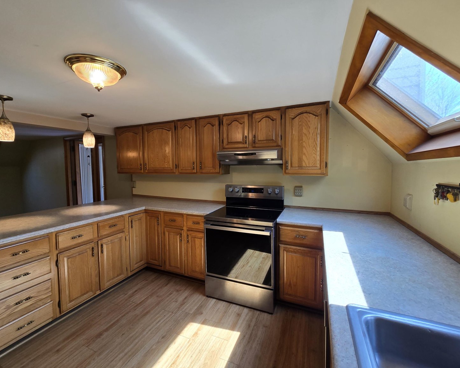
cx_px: 224
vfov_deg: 88.0
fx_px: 191
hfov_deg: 100.7
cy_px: 180
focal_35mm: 14
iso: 50
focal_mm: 2.2
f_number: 2.2
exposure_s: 1/60
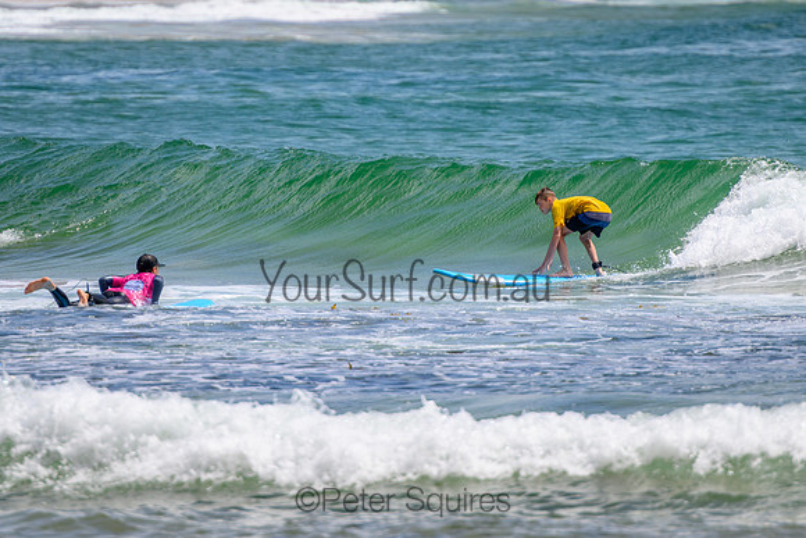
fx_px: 12313
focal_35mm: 550
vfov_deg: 2.5
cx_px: 417
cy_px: 199
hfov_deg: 3.7
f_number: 5.6
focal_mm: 400
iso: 250
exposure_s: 1/2000
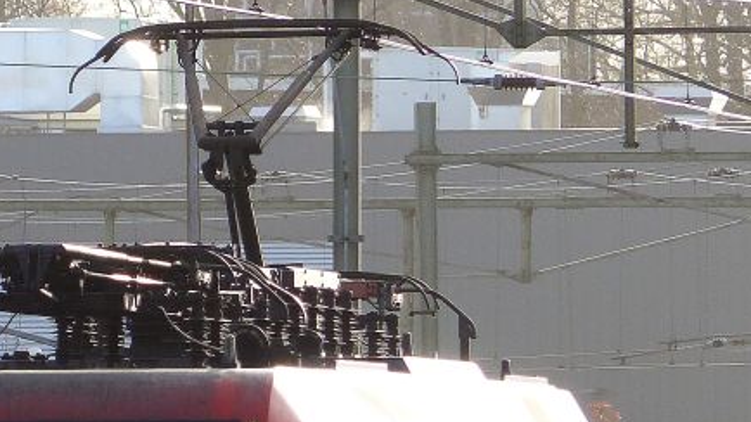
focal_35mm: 1486
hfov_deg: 1.5
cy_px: 543
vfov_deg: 0.8
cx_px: -3
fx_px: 29588
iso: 100
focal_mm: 88.7
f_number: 4
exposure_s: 1/320
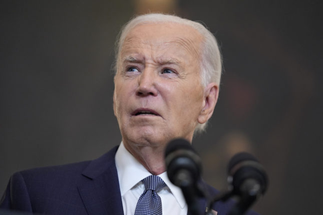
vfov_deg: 6.9
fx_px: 1794
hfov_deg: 10.3
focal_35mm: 200
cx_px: 162
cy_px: 108
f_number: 2.8
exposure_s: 1/250
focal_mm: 200
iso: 2500
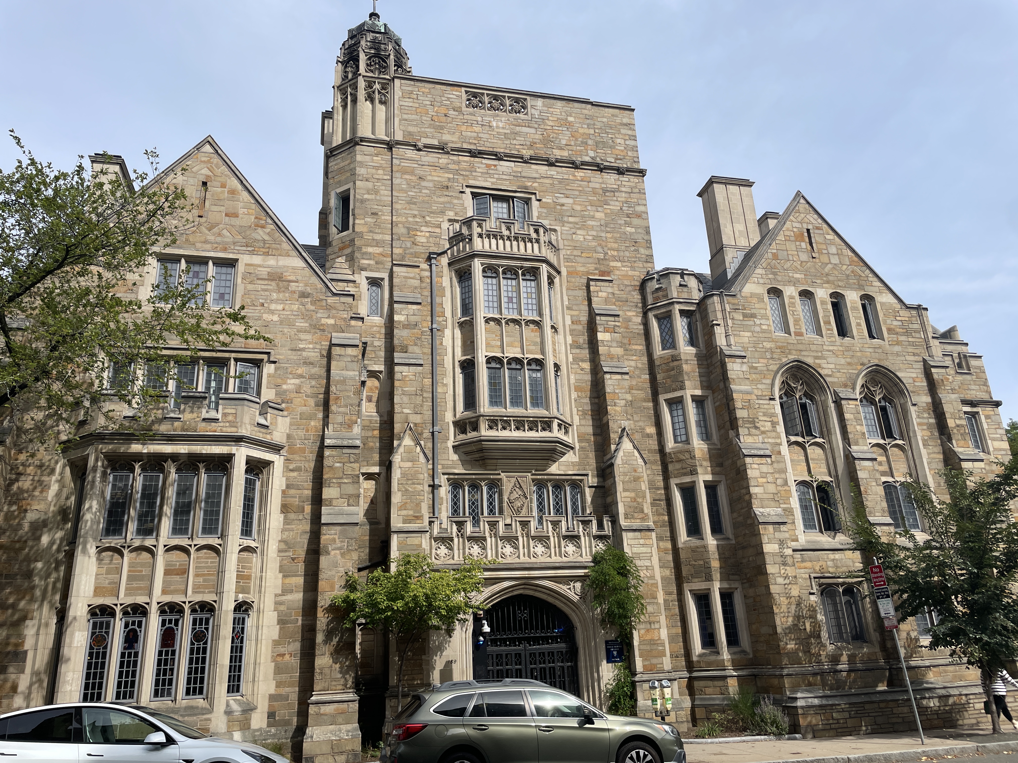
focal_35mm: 26
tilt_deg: +20.7
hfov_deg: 67.3
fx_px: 765
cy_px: 382
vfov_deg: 53.1
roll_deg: +3.0
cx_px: 509
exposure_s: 1/3300
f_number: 1.6
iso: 32
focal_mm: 4.2
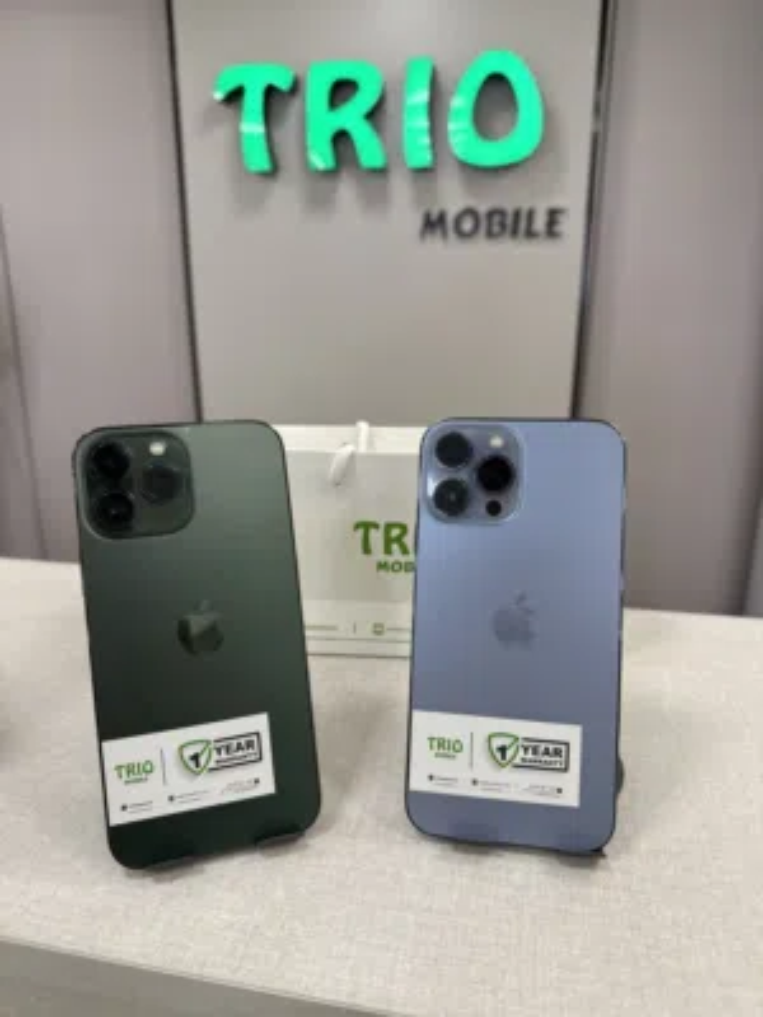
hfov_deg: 56.8
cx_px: 382
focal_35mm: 24
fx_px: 705
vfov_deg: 71.6
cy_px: 508
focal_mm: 6.76
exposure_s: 1/381
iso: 80
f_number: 1.78
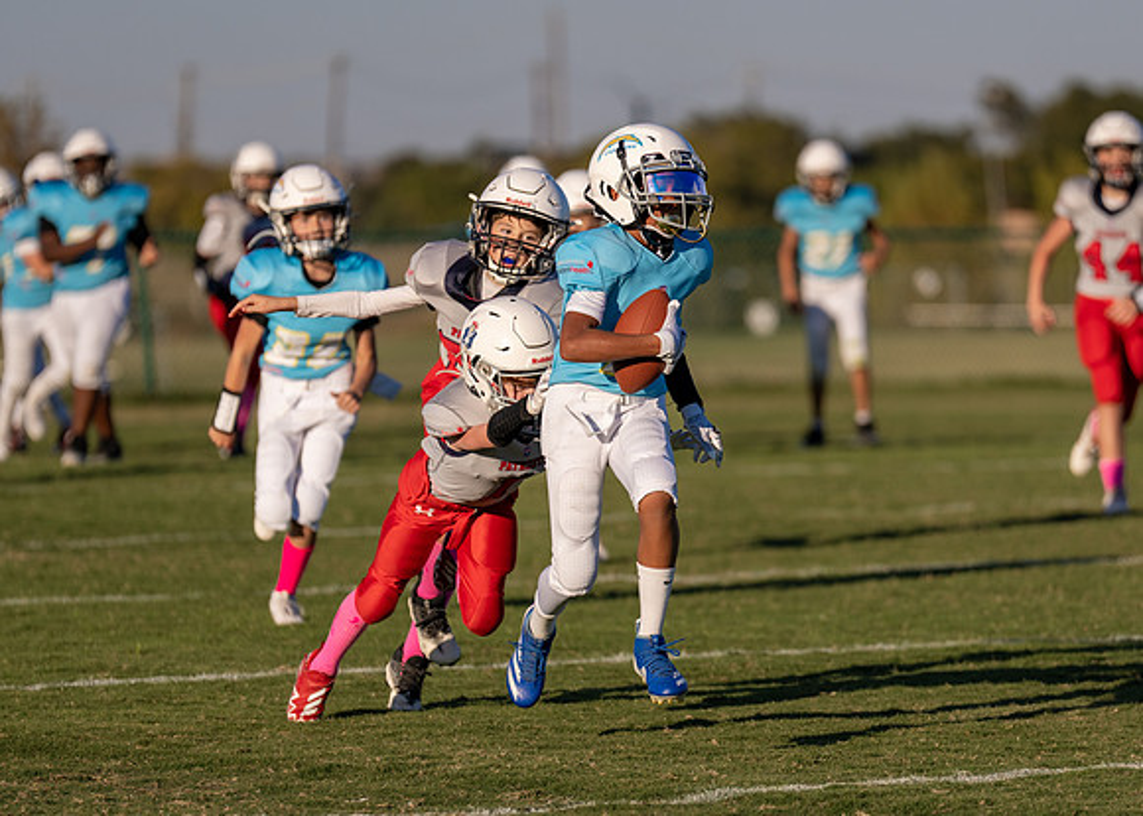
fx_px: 10011
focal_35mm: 308
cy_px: 474
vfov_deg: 4.7
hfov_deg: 6.5
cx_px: 682
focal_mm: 200
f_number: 2.8
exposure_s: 1/2500
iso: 100
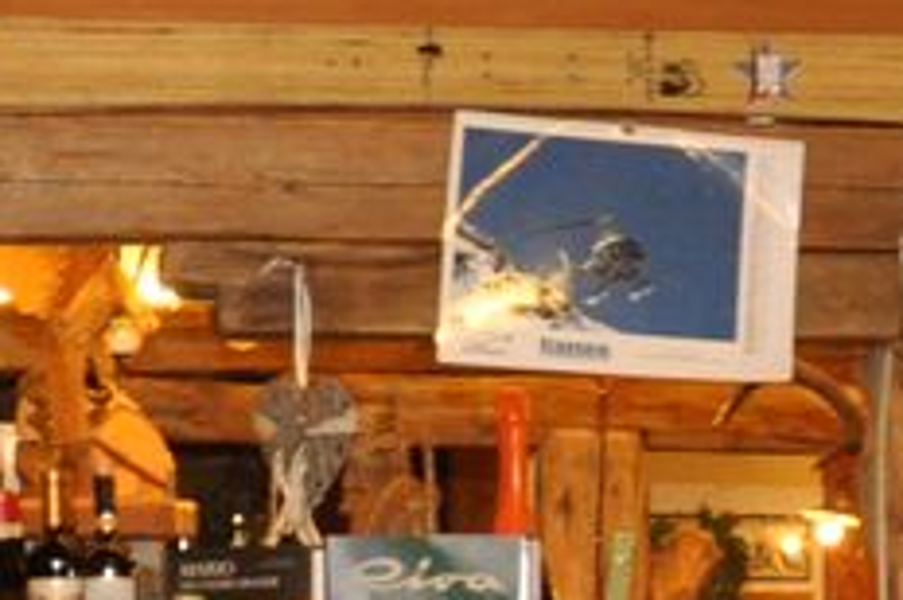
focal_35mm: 186
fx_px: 4659
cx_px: 1148
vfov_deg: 7.0
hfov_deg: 10.8
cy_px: 1401
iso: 800
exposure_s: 1/60
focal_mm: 18
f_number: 4
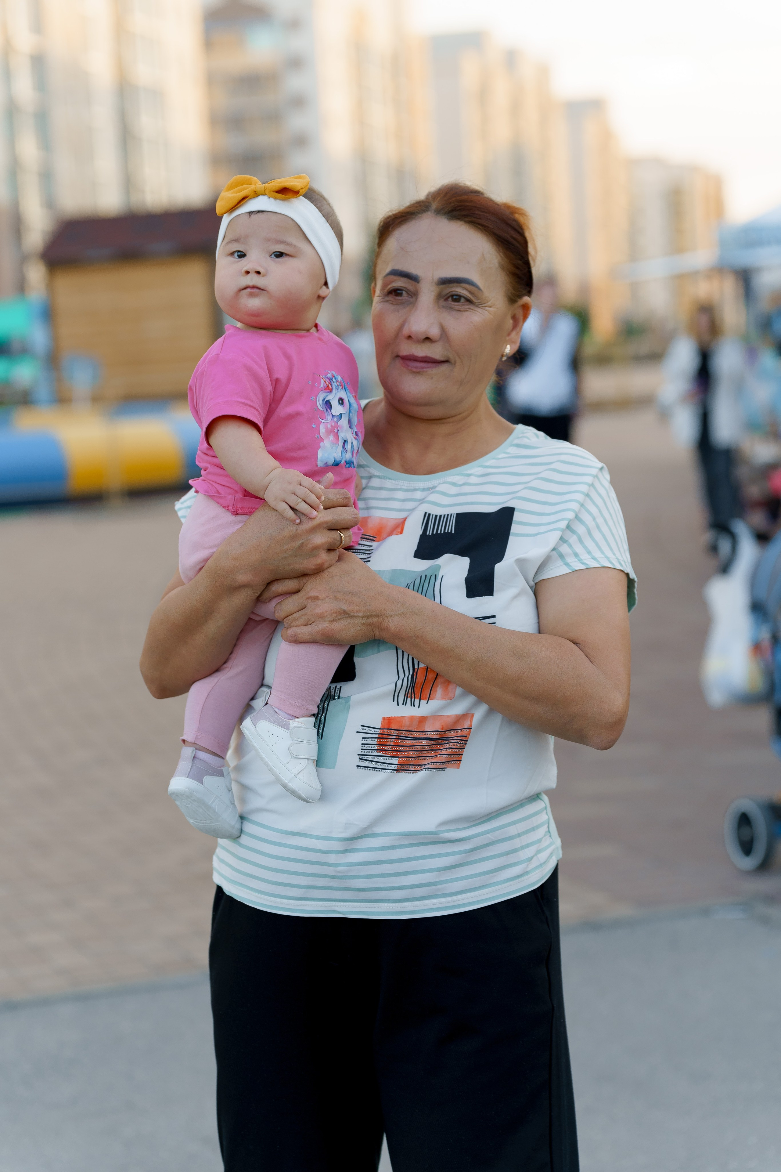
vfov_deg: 24.2
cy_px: 586
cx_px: 390
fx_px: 2733
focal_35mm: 84
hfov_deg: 16.3
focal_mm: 84
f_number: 3.5
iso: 320
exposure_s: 1/200
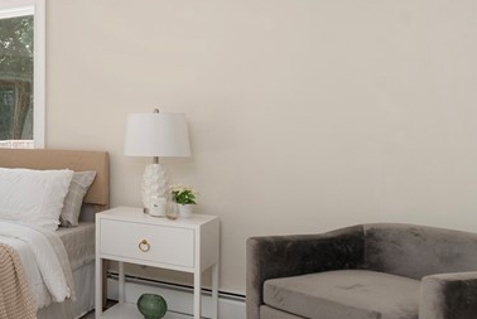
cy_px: 116
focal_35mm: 43
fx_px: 570
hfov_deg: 31.5
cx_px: -181
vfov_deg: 31.1
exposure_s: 1/100
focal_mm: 10
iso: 400
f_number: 10
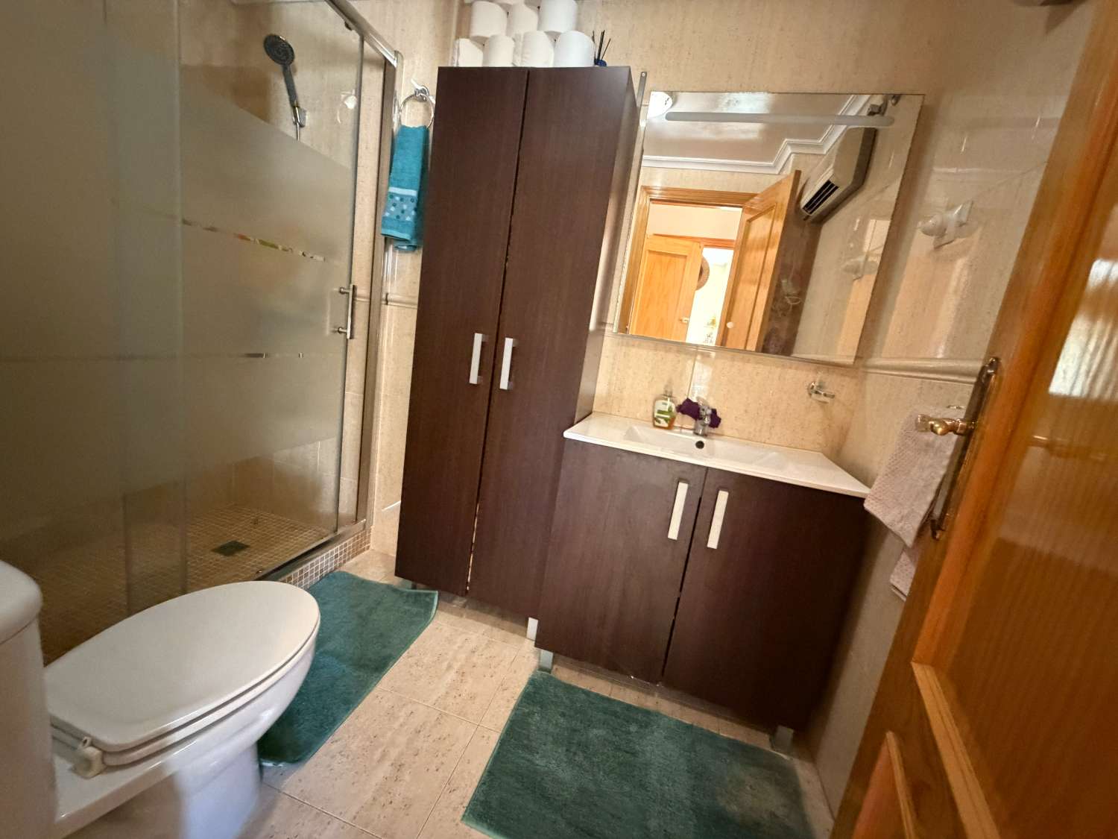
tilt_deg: -11.0
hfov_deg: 102.1
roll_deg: -7.6
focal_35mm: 14
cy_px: 420
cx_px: 559
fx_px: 452
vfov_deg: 85.7
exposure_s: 1/50
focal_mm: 2.22
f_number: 2.2
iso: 1250
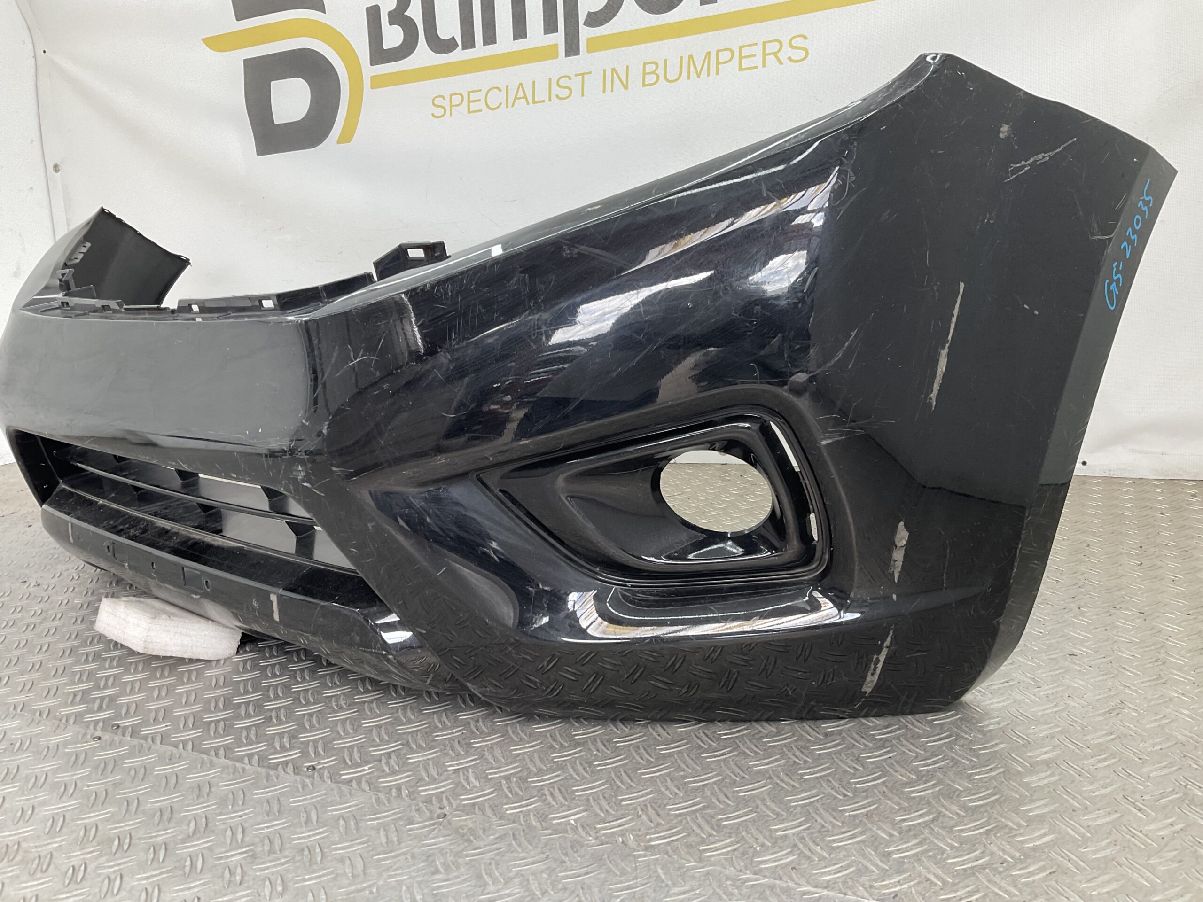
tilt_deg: -14.0
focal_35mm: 29
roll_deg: +3.3
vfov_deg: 48.2
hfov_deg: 61.7
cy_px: 451
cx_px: 602
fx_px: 1008
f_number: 1.8
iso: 25
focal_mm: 3
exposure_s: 1/120
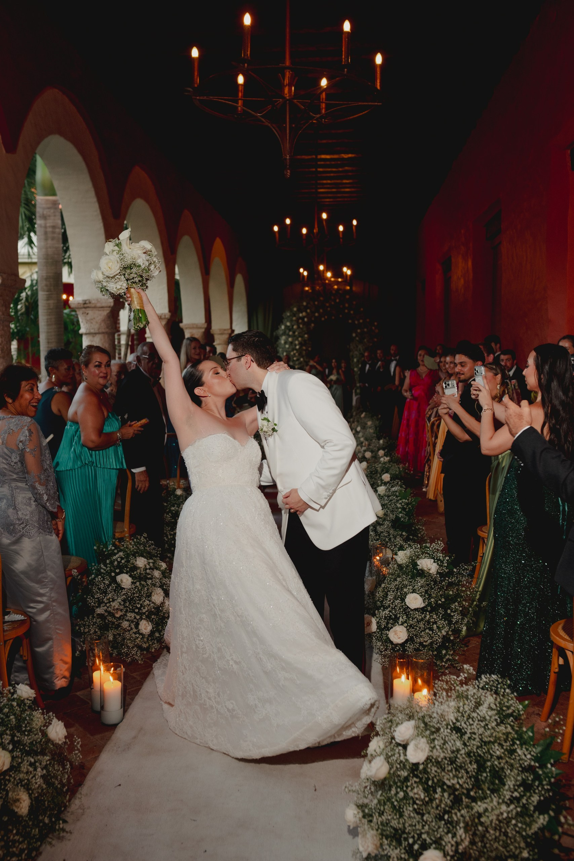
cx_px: 287
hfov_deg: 37.9
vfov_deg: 54.4
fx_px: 837
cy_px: 430
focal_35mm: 35
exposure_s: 1/125
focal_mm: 35
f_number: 3.2
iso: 800
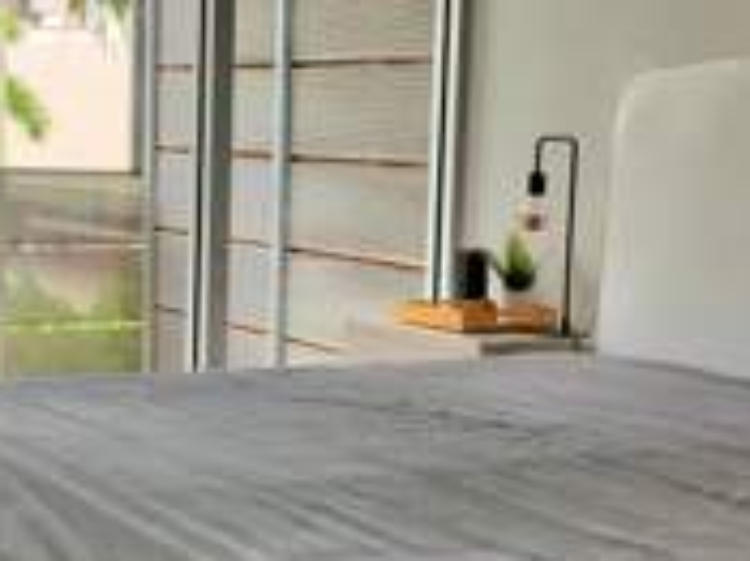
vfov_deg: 19.1
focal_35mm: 77
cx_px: 291
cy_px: 287
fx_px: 1667
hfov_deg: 25.3
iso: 25
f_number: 1.8
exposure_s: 1/120
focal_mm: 4
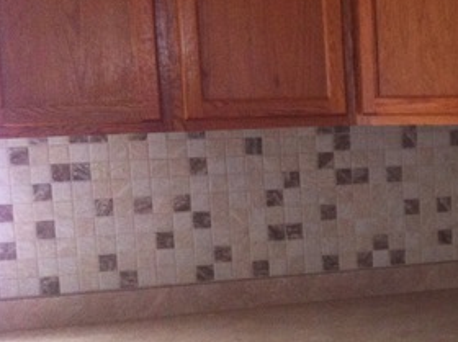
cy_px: 223
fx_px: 1057
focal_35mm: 80
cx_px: 517
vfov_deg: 18.3
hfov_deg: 22.9
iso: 320
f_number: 2.8
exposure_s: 1/15
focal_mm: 3.85
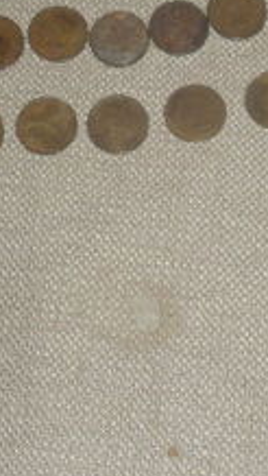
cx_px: 231
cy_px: 74
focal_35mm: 108
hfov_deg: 11.2
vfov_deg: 19.5
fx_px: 1361
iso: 64
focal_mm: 6.3
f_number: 3.5
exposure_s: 1/60
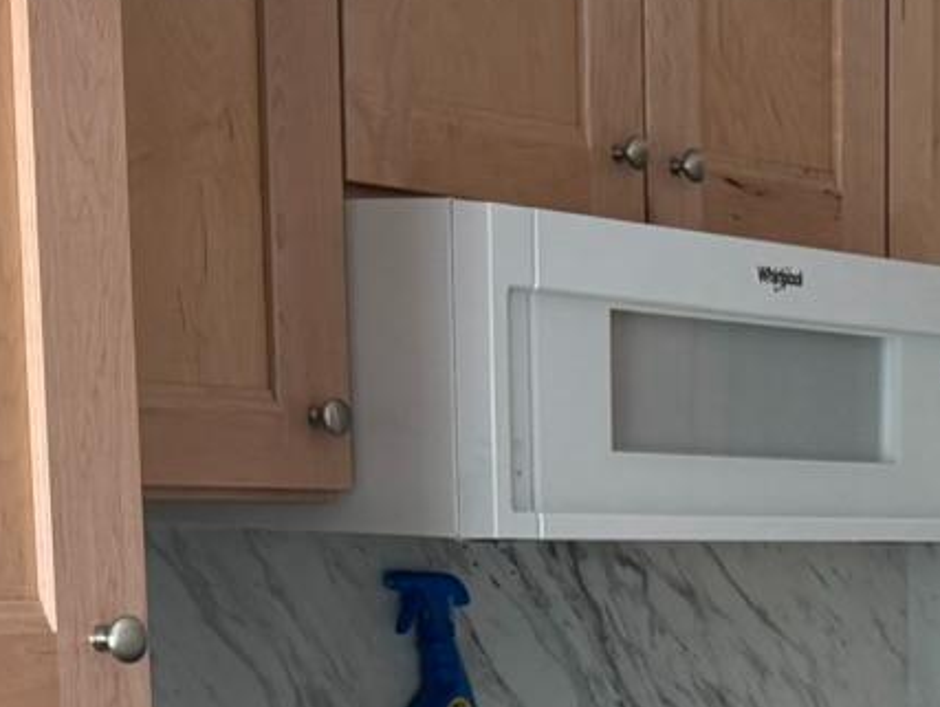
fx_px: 3125
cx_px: 1222
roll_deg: -1.3
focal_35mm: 115
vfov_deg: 12.3
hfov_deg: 16.2
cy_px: 1059
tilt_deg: -9.8
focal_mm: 6.76
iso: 200
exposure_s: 1/121
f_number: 1.78
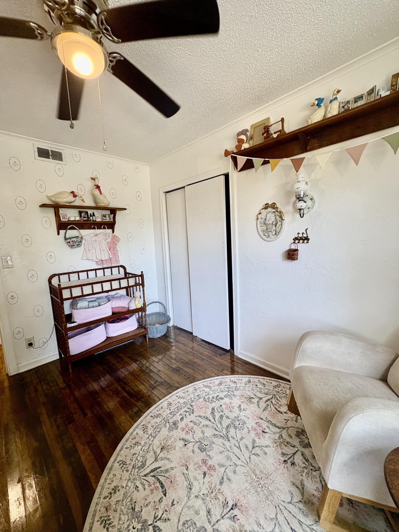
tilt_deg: -6.4
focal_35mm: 14
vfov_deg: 102.1
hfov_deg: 85.7
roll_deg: +2.4
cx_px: 200
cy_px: 266
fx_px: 215
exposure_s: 1/120
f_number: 2.2
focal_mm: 2.22
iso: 125
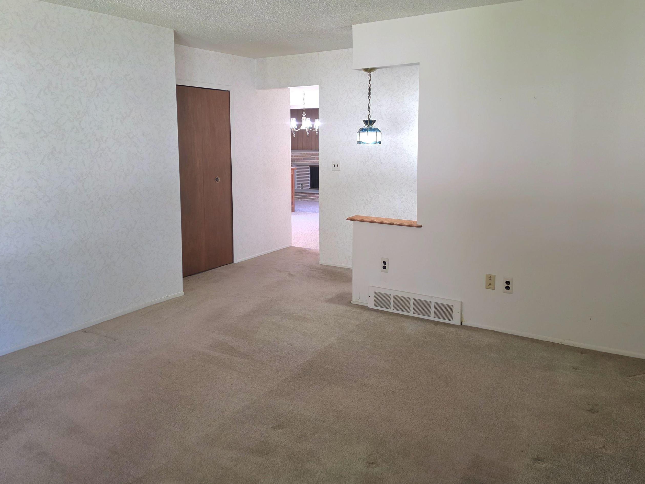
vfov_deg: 49.6
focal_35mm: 28
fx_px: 522
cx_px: 320
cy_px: 204
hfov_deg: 63.4
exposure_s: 1/120
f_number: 1.4
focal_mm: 6.5
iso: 200
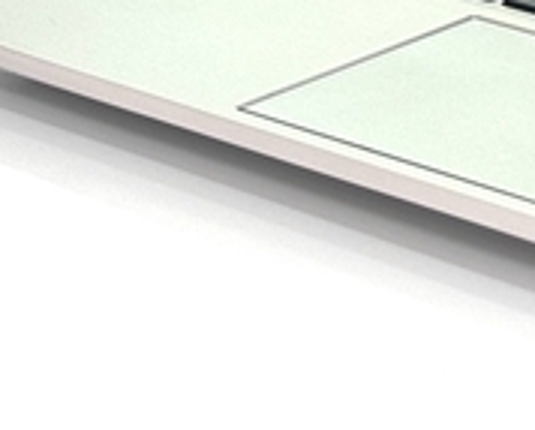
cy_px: -367
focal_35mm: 210
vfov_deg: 7.2
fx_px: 3331
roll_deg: +0.7
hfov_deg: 8.9
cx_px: 863
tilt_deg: -12.3
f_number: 1.78
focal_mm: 6.76
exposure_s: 1/100
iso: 50
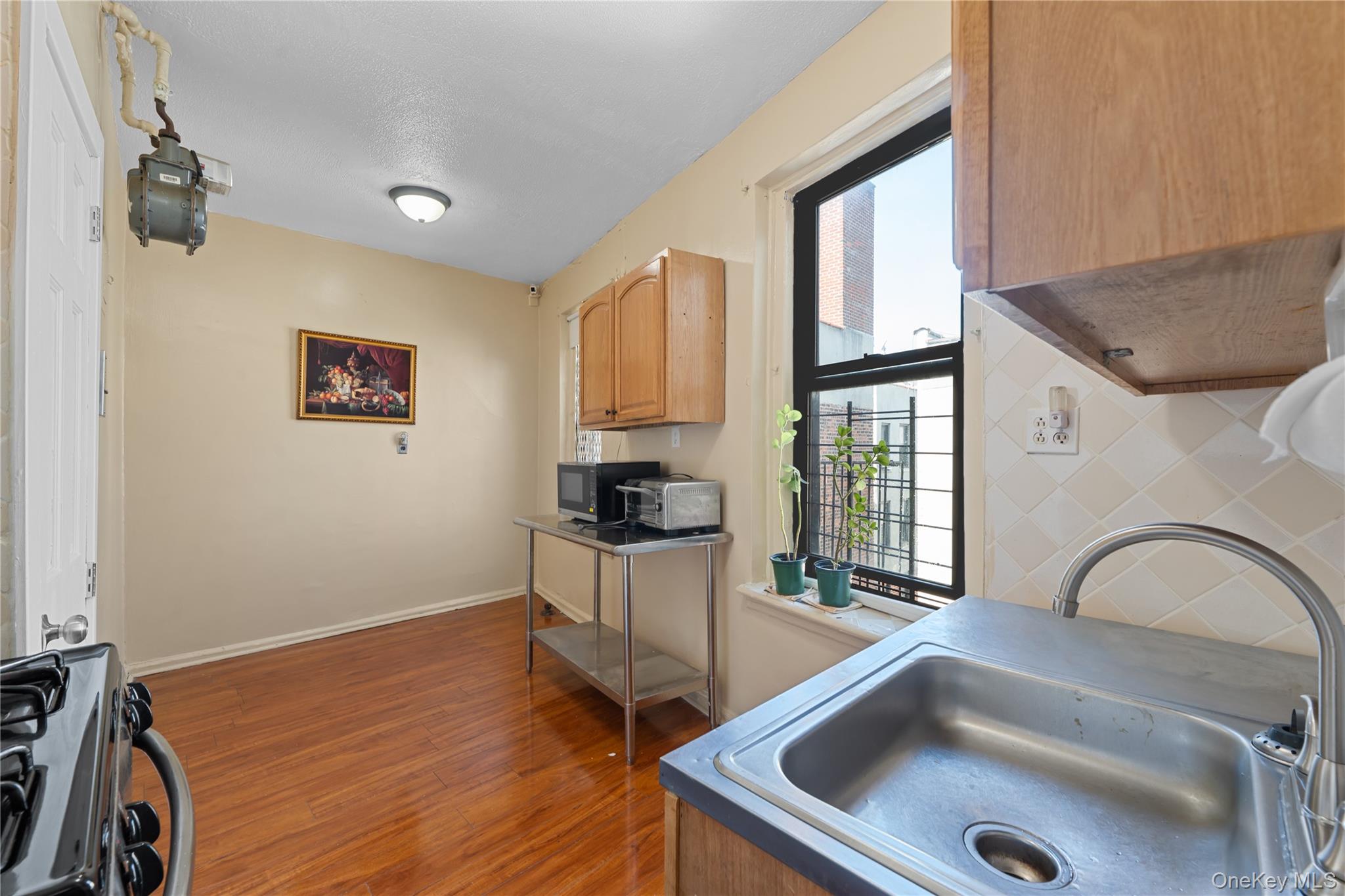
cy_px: 448
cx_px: 672
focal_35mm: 14
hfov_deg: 104.3
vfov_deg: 81.2
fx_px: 523
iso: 320
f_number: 9
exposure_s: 1/3
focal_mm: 14
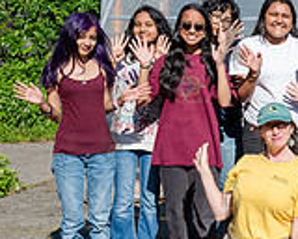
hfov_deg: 18.1
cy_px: 120
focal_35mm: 92
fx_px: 811
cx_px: 471
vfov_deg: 16.7
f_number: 5.6
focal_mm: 27
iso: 200
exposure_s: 1/800
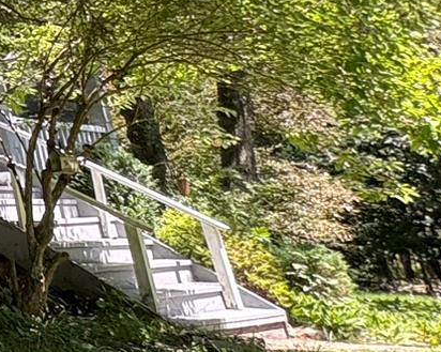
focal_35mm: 68
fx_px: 887
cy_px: -57
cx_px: -520
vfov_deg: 21.1
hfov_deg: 16.9
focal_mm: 2.22
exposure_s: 1/139
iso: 80
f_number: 2.2
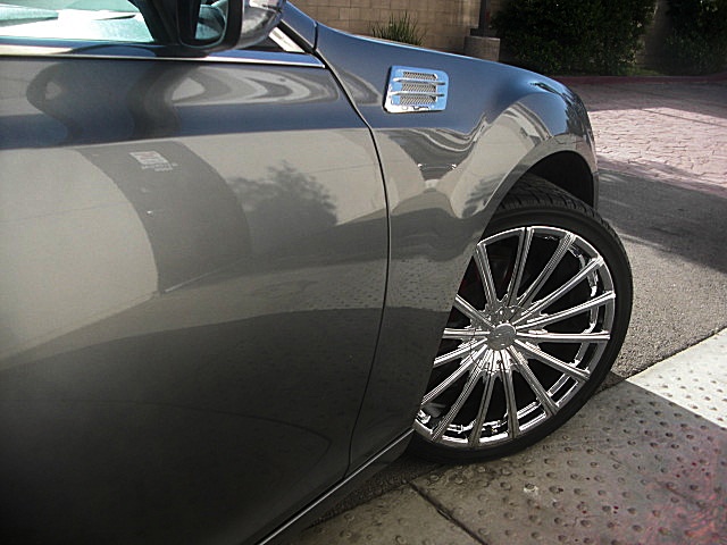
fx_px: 756
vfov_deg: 39.7
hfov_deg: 51.4
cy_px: 272
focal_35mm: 36
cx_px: 364
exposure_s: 1/320
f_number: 2.8
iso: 50
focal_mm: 6.3
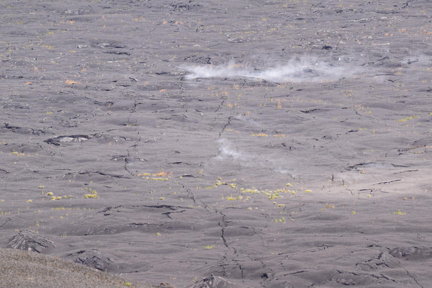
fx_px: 4500
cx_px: 216
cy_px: 144
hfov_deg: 5.5
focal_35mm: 375
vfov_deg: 3.7
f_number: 10
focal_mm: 250
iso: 400
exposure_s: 1/250
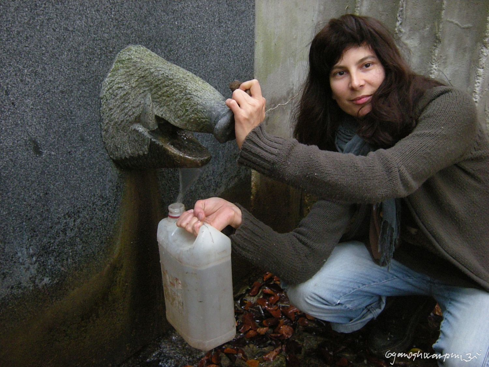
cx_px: 244
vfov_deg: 37.7
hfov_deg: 49.0
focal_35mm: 38
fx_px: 537
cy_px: 184
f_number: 3.2
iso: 400
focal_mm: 6.3
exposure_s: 1/16.4
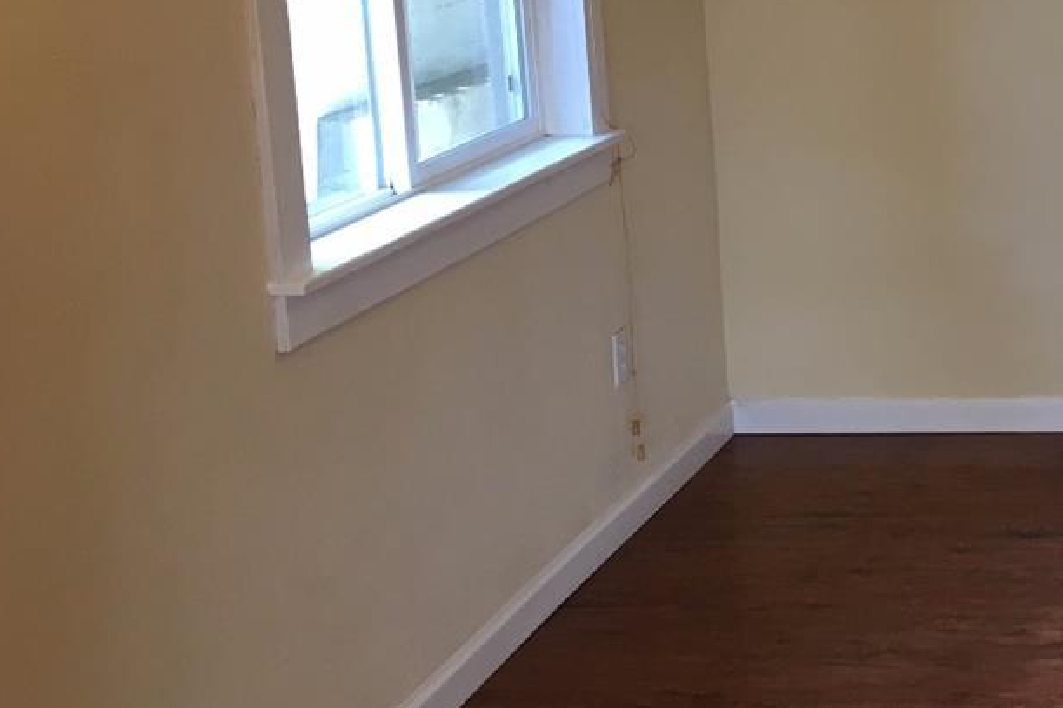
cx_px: 1232
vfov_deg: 18.2
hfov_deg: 25.0
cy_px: 134
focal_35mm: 74
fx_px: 2184
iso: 25
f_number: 2.2
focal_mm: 4.15
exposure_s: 1/30
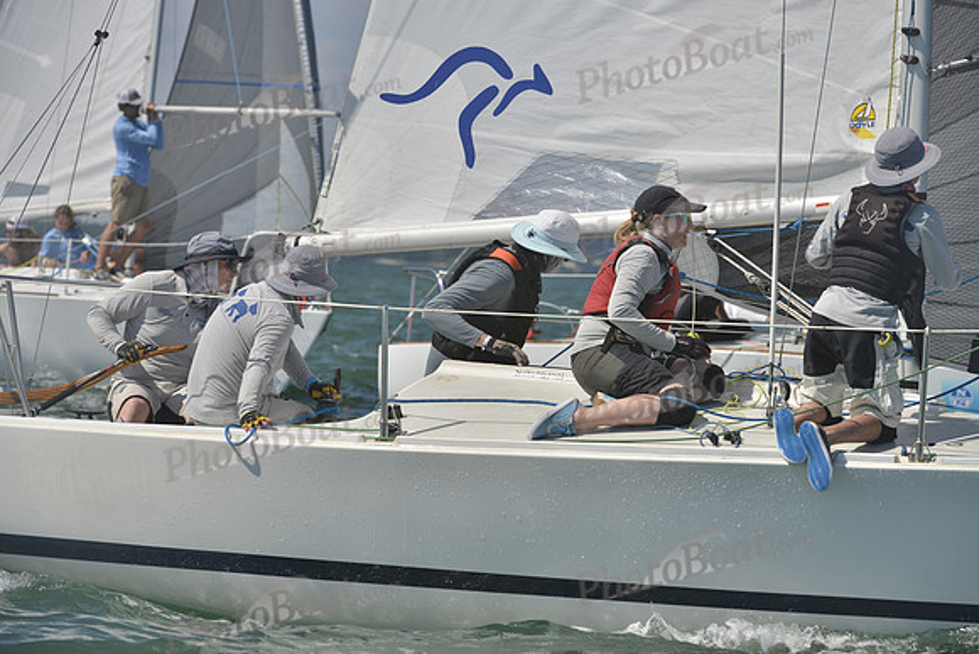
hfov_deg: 10.3
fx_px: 5440
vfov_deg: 6.9
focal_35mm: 200
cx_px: 490
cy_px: 327
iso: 200
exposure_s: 1/1000
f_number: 9
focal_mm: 200
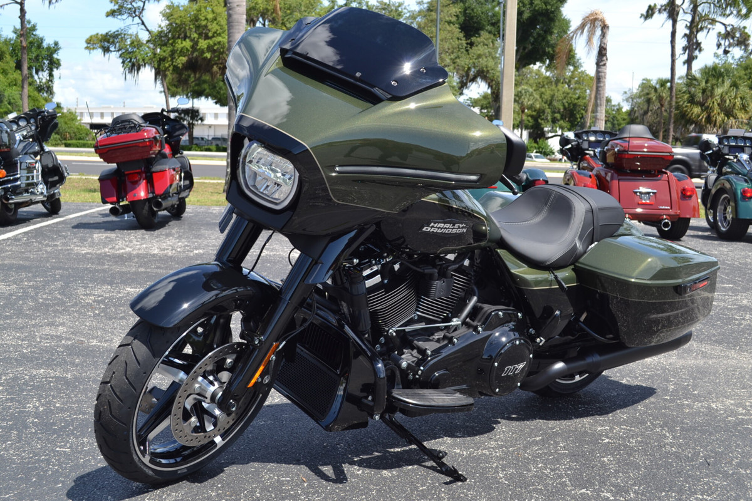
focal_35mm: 44
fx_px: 909
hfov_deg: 45.0
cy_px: 250
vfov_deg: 30.8
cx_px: 376
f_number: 7.1
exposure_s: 1/200
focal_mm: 29
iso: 100
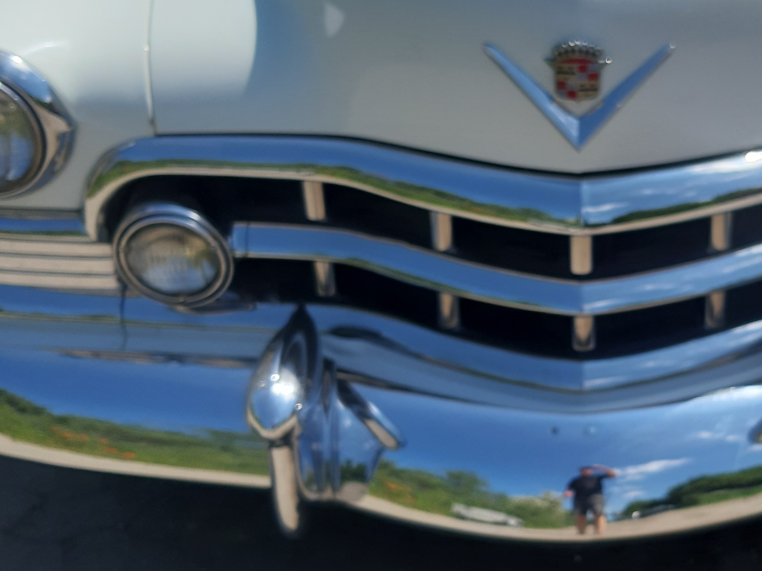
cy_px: 307
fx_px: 1255
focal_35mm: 57
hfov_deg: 33.0
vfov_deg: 25.6
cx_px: 585
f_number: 1.7
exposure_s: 1/1524
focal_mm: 3.93
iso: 40
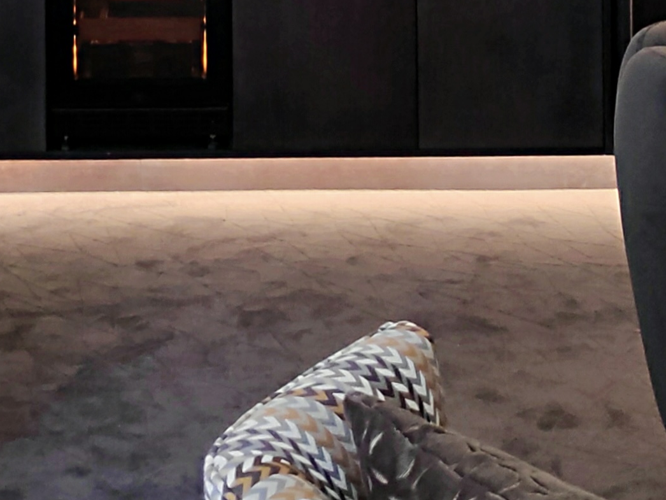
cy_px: -389
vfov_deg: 16.8
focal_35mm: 73
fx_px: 1405
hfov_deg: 26.0
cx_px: 99
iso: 343
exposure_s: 1/50
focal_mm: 3.94
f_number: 1.9
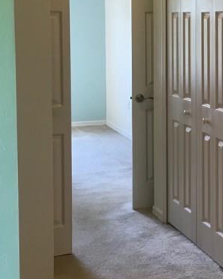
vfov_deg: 24.3
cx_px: 306
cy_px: 80
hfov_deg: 18.1
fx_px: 644
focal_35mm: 78
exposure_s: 1/30
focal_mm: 4.15
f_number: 2.2
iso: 32
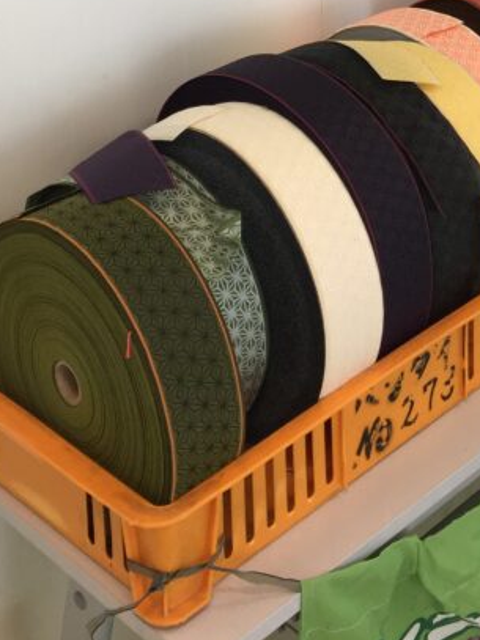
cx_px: 367
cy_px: -149
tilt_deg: -15.4
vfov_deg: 24.0
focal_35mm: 73
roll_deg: +0.1
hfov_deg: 20.0
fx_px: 1350
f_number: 2.2
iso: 40
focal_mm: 4.15
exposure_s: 1/120
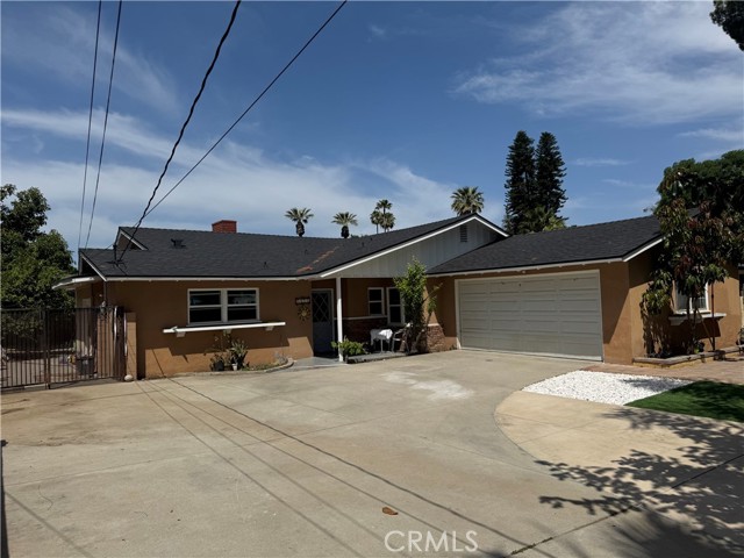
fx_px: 516
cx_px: 372
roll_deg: +1.4
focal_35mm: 24
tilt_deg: +2.9
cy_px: 279
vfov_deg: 56.8
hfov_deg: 71.6
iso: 80
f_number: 1.78
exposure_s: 1/7937
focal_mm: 6.76
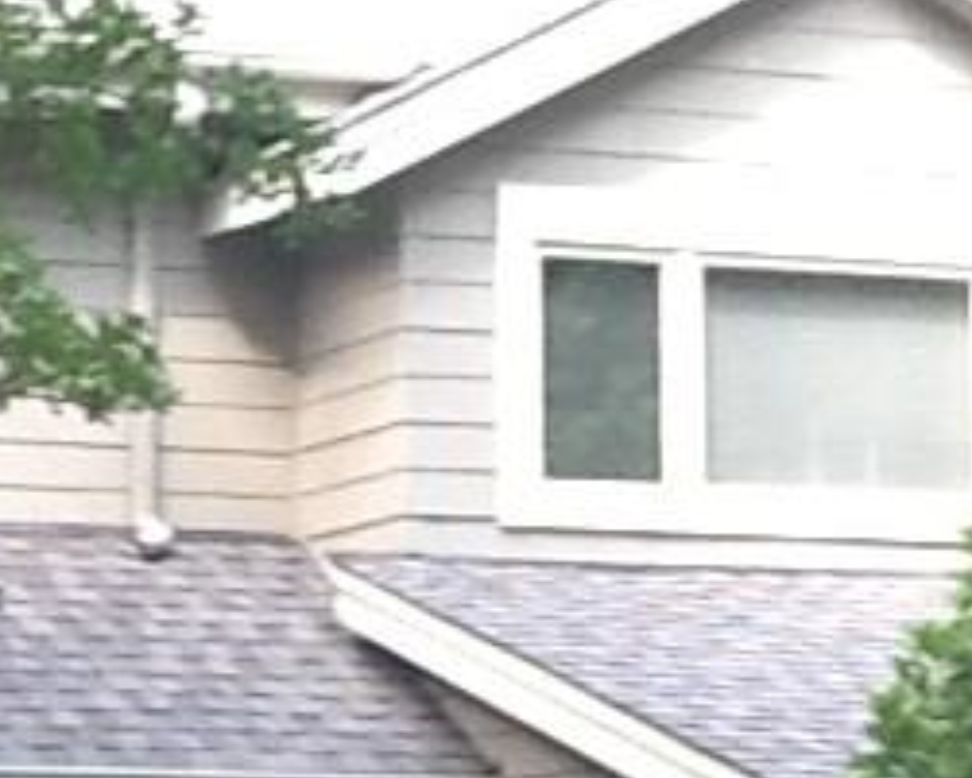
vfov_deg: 9.2
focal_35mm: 164
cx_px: -221
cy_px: 1184
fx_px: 4720
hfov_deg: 11.5
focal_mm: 2.03
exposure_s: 1/60
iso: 50
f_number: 2.4
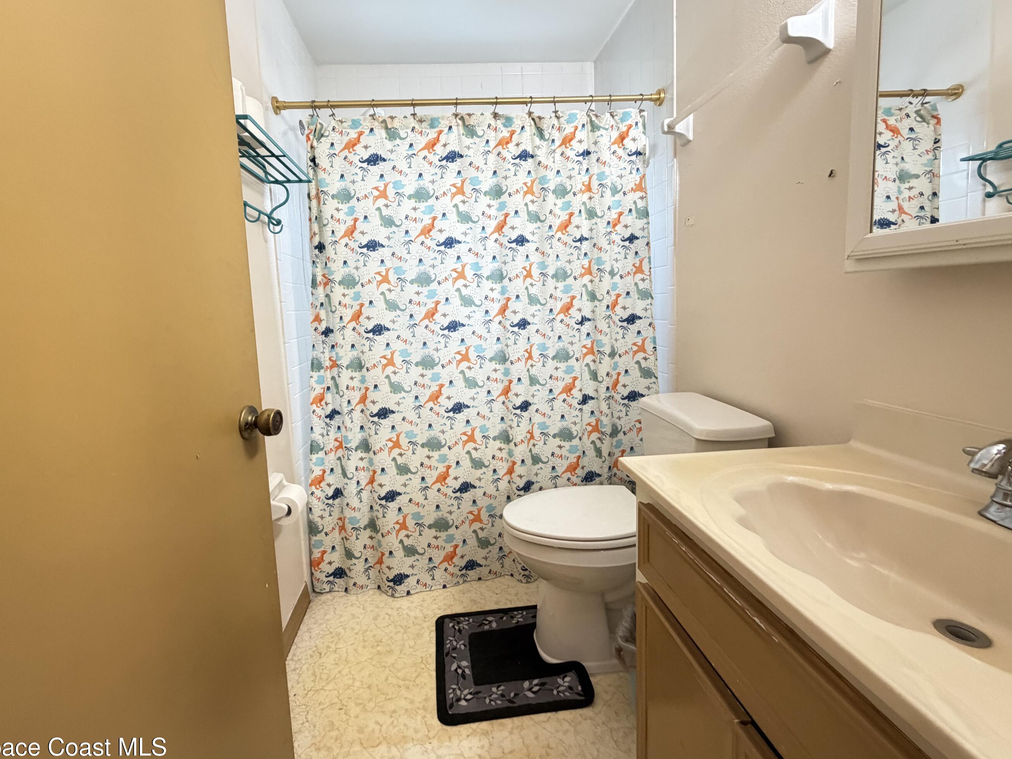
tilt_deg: -6.1
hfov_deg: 94.3
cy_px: 353
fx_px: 468
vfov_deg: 78.0
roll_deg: +2.3
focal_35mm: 16
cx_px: 469
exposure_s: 1/60
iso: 400
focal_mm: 2.22
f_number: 2.2
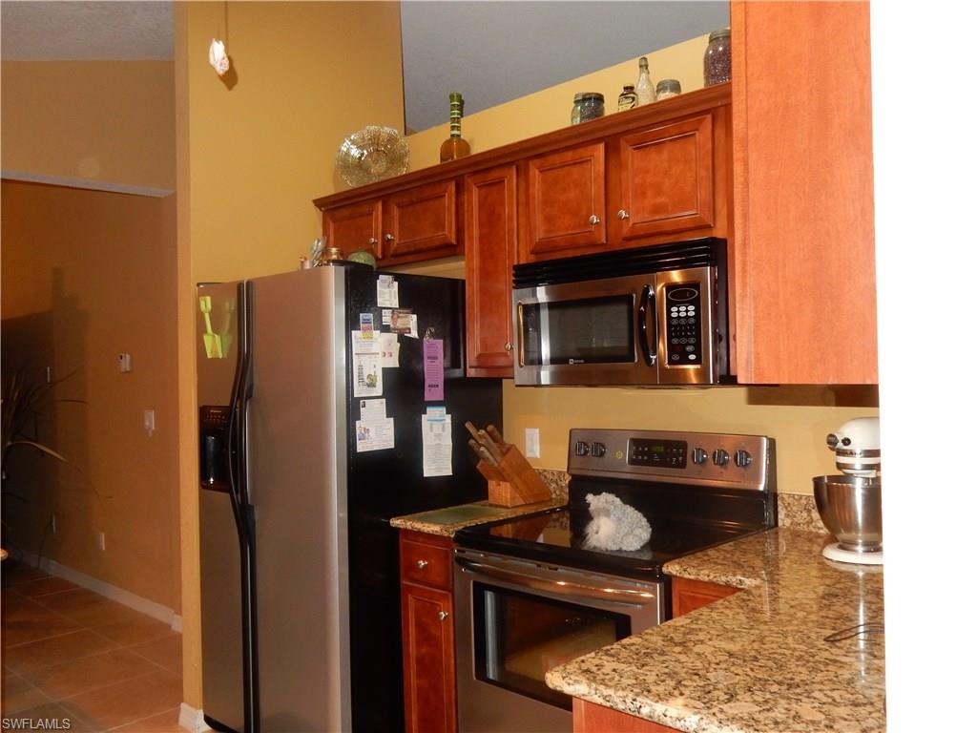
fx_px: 847
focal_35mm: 30
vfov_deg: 46.8
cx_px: 488
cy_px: 366
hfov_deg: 60.0
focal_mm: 5.4
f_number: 4
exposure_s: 1/30
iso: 400
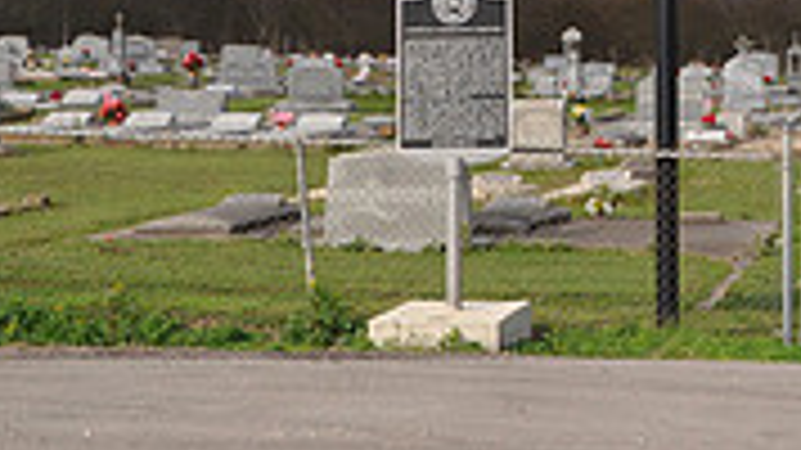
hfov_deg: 21.5
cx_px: 972
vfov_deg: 12.6
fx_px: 1953
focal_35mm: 92
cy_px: -173
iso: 200
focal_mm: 18
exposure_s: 1/125
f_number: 11
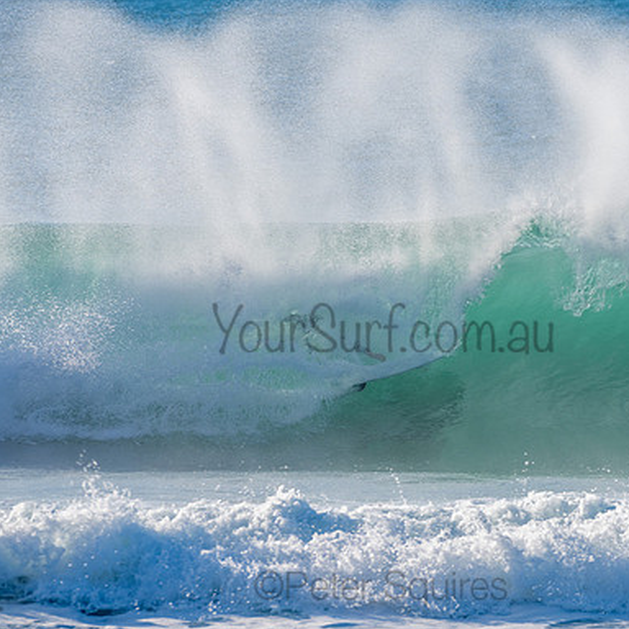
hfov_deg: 2.2
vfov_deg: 2.2
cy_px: 314
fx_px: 16179
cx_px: 380
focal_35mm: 787
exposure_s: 1/320
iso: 64
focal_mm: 500
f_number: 9
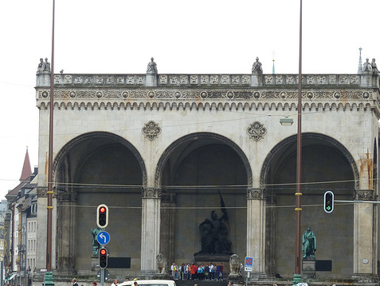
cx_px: 197
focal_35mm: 192
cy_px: 171
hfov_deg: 10.3
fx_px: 2108
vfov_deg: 7.7
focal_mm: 25.9
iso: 80
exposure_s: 1/200
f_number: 4.5
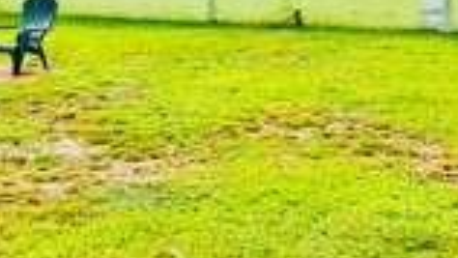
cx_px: 310
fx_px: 1045
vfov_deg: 13.8
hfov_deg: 24.6
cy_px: -9
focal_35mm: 86
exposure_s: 1/3257
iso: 50
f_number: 1.5
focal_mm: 5.7
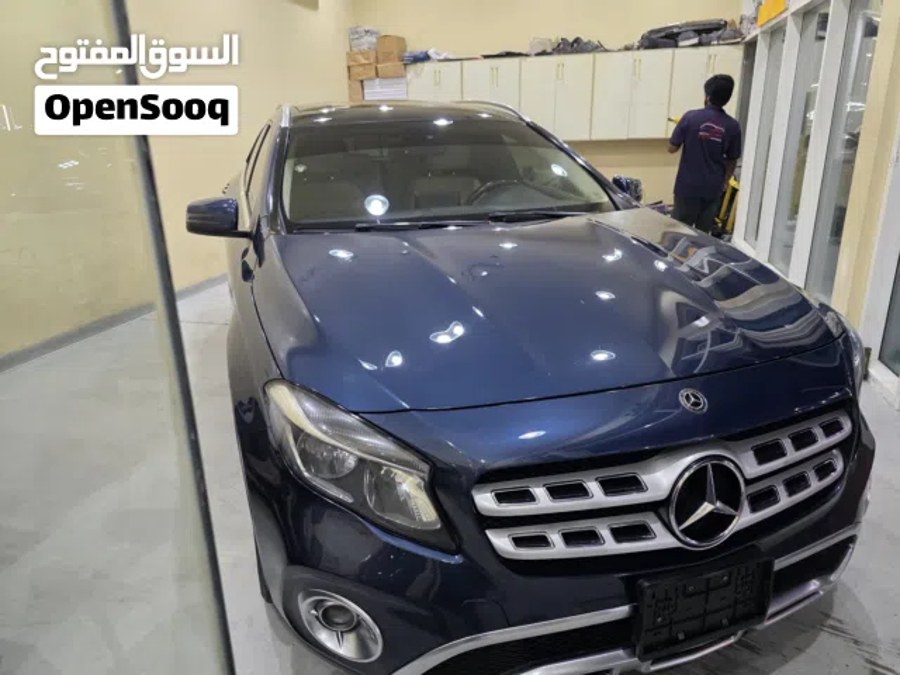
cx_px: 450
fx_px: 598
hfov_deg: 73.9
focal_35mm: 23
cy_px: 338
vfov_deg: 58.9
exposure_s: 1/100
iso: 200
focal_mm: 6.3
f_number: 1.7
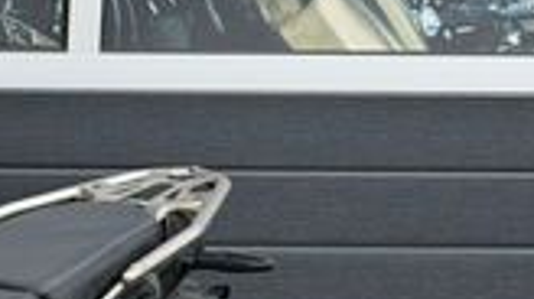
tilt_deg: -10.7
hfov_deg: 10.1
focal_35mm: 204
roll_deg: -0.7
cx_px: -342
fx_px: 2887
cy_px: 556
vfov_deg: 5.8
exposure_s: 1/1754
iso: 100
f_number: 1.78
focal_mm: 6.76
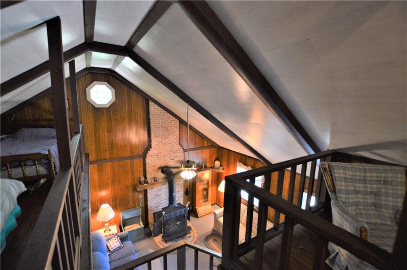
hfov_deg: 100.5
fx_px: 169
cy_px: 135
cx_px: 204
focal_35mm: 15
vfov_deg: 77.2
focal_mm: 10
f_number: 3.5
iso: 560
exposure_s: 1/60
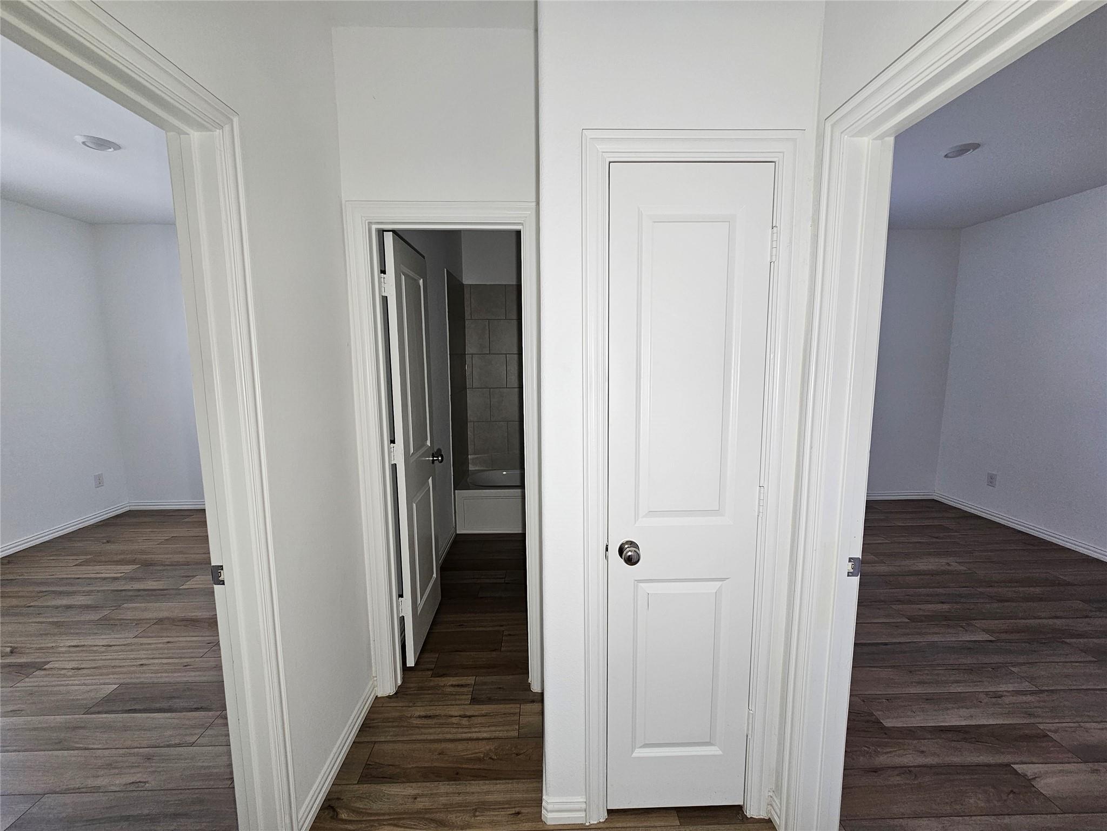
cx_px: 554
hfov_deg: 106.2
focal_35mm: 13
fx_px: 416
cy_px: 416
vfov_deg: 89.9
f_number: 2.2
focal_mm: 2.2
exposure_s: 1/60
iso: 80
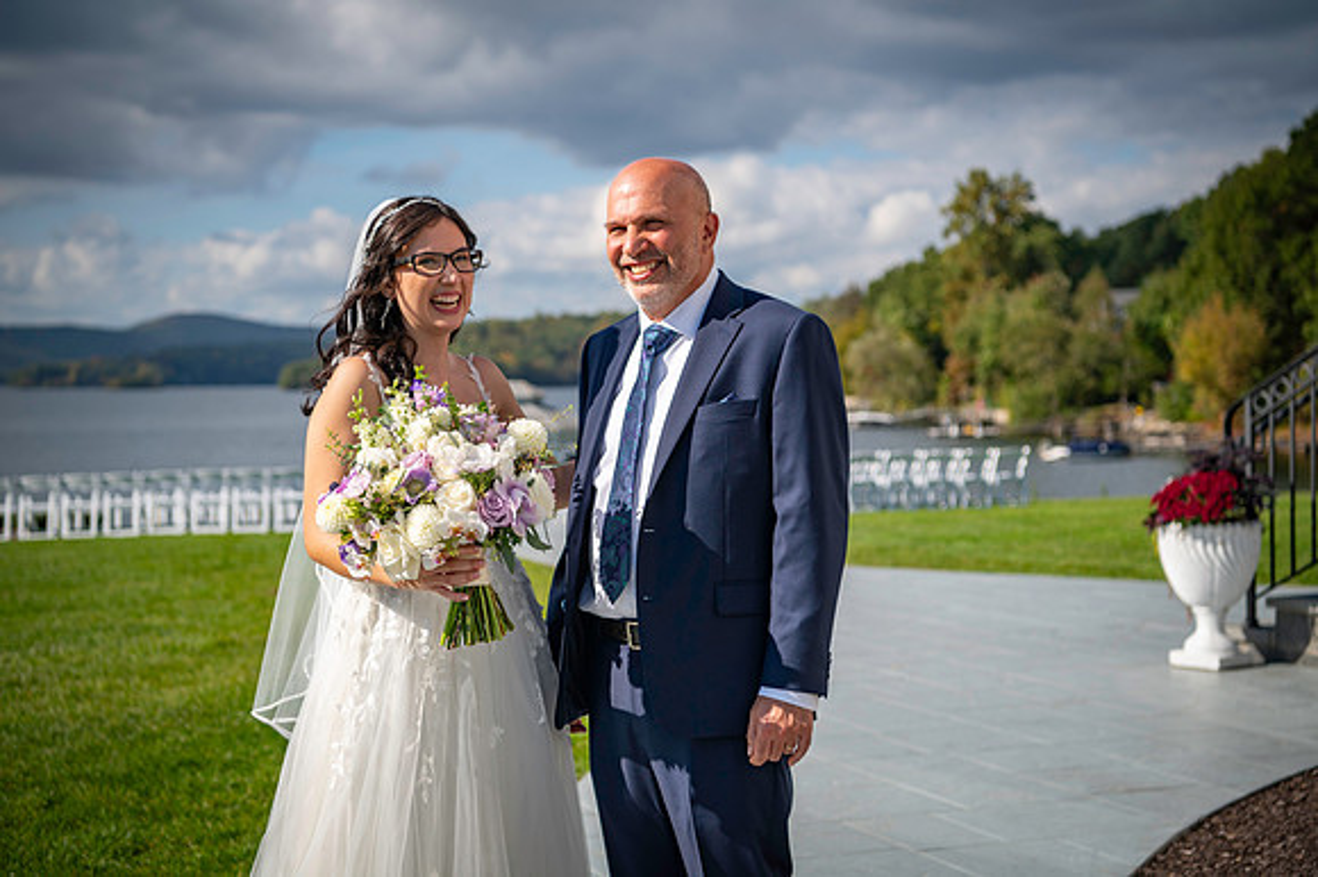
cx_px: 659
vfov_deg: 23.4
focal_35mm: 58
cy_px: 438
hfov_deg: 34.5
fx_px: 2122
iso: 160
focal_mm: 58
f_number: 3.5
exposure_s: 1/3200
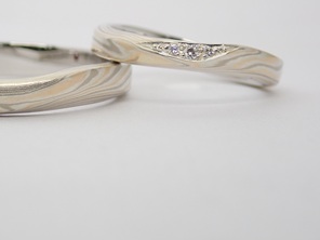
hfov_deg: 16.8
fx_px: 1082
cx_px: 96
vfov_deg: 12.6
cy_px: 69
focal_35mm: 117
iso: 200
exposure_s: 1/125
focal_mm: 13.65
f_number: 4.1
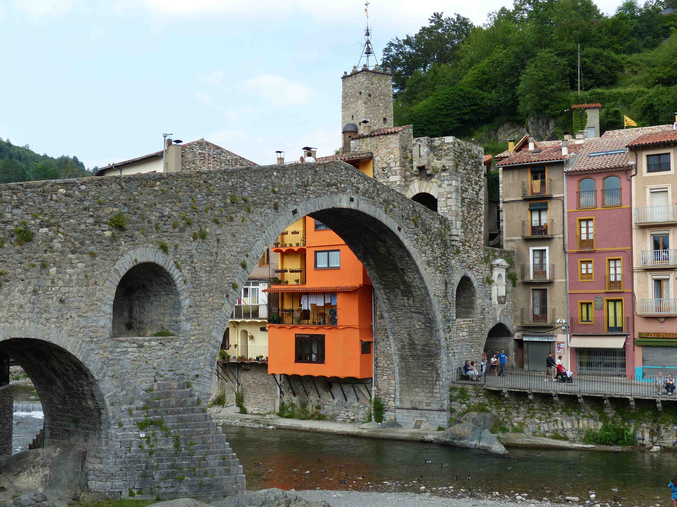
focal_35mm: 45
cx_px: 338
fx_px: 880
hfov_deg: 42.1
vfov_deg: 32.2
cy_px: 254
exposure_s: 1/320
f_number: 4
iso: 100
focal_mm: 7.8
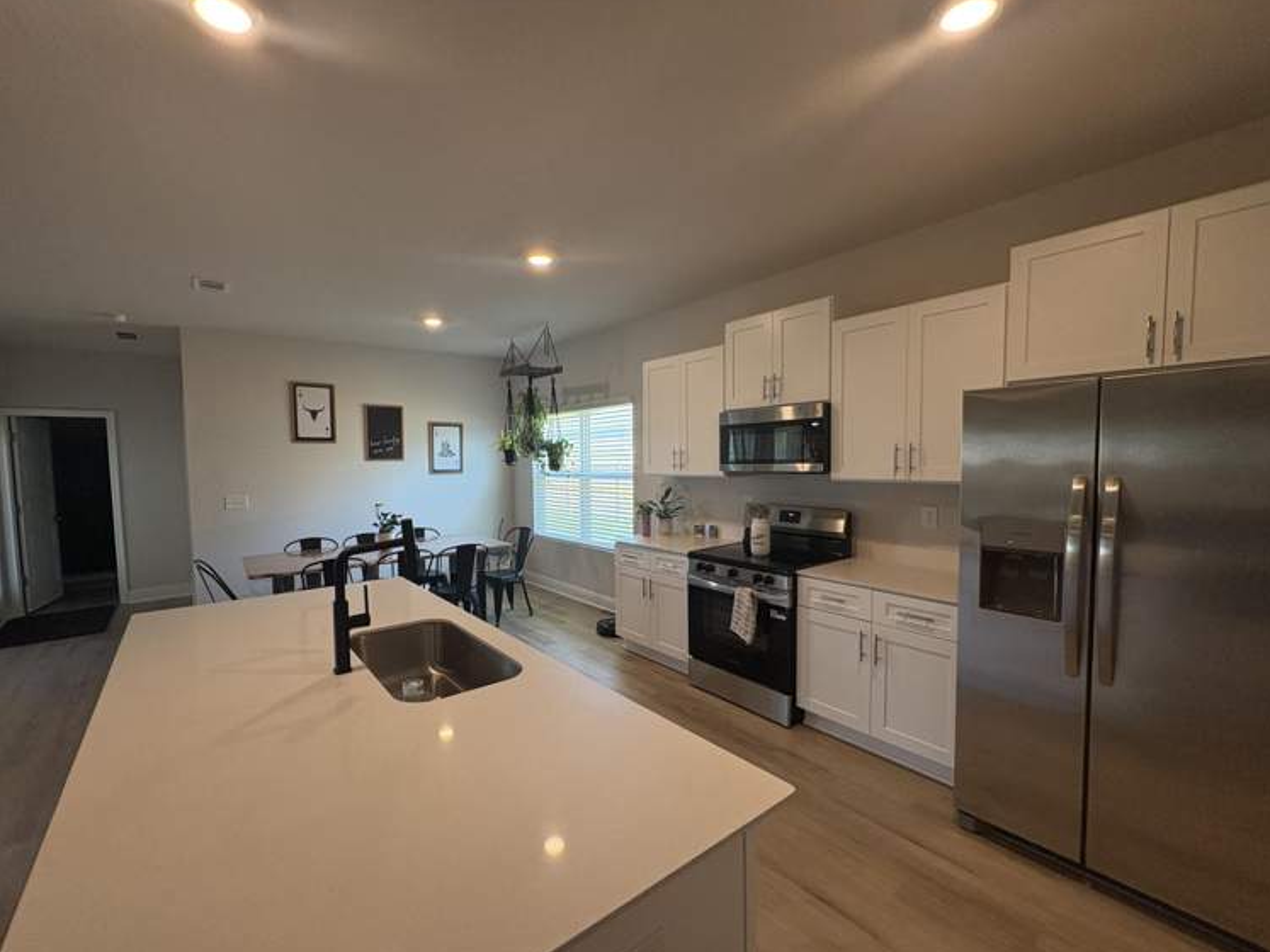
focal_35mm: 15
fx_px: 550
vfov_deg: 81.7
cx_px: 597
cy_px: 491
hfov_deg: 98.1
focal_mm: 2.22
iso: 200
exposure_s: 1/120
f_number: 2.2
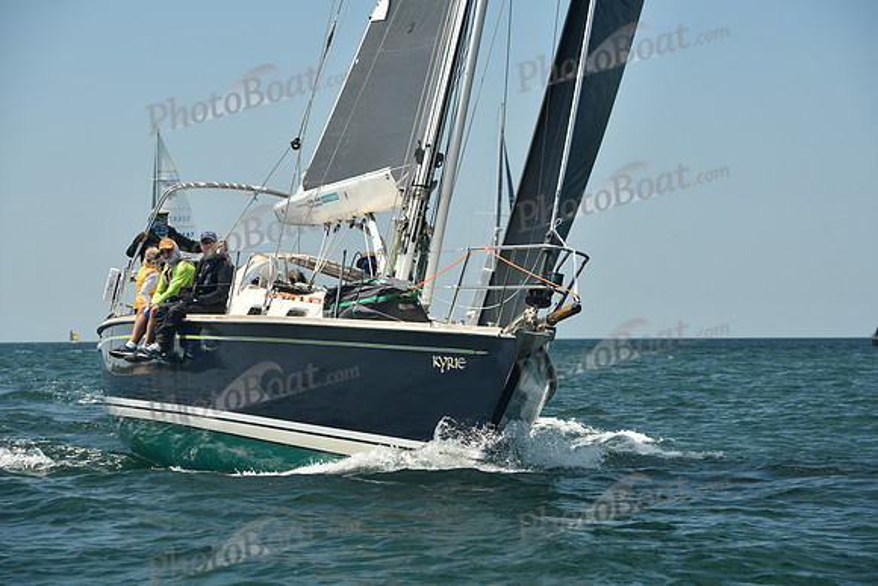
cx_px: 439
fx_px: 3049
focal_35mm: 125
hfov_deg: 16.4
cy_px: 293
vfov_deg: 11.0
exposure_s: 1/640
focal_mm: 125
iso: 320
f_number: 7.1
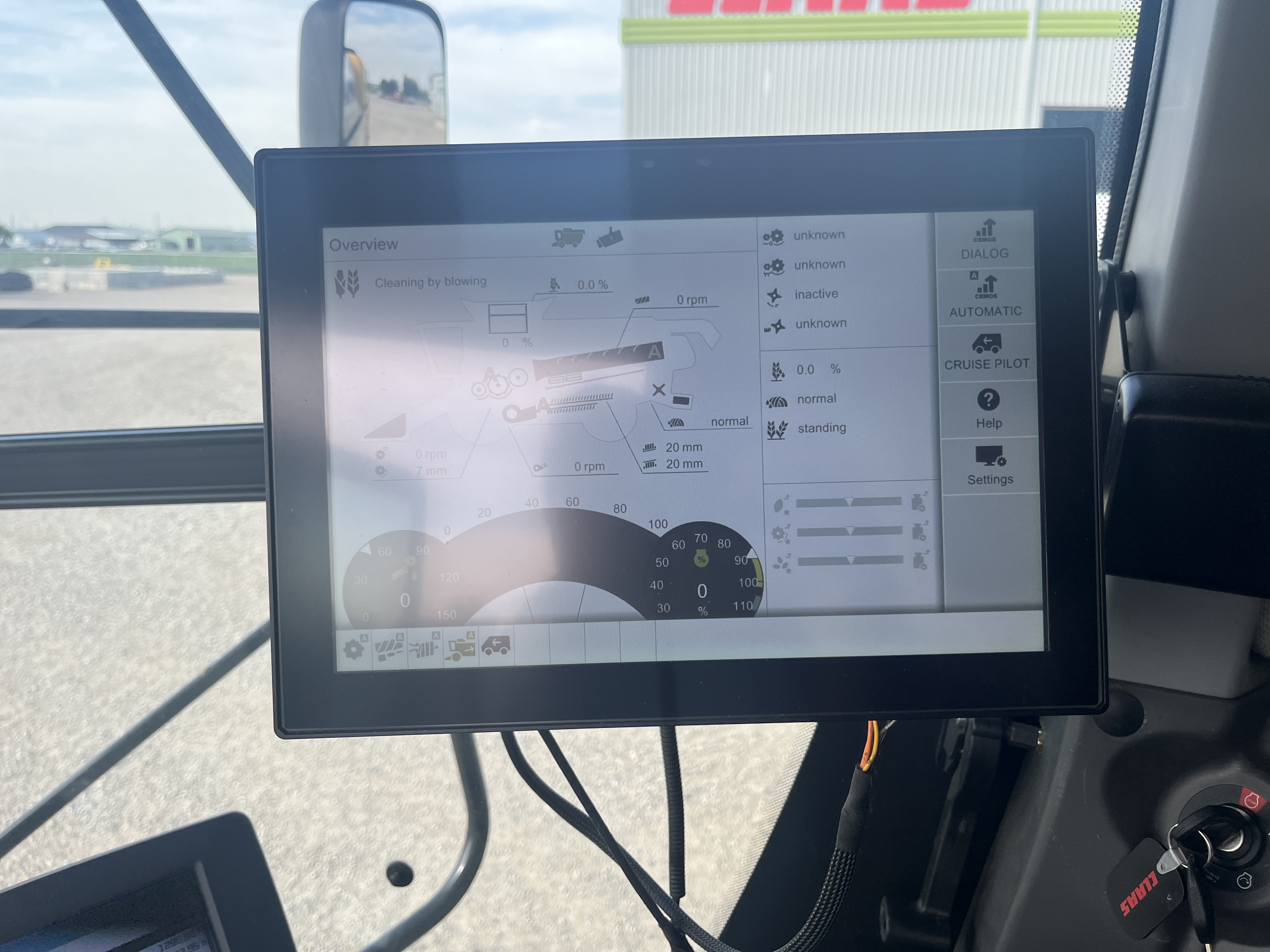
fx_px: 954
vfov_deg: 53.1
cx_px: 635
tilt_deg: -12.3
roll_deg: -0.8
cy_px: 476
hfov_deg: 67.3
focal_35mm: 26
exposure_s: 1/577
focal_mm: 5.1
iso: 50
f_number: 1.6
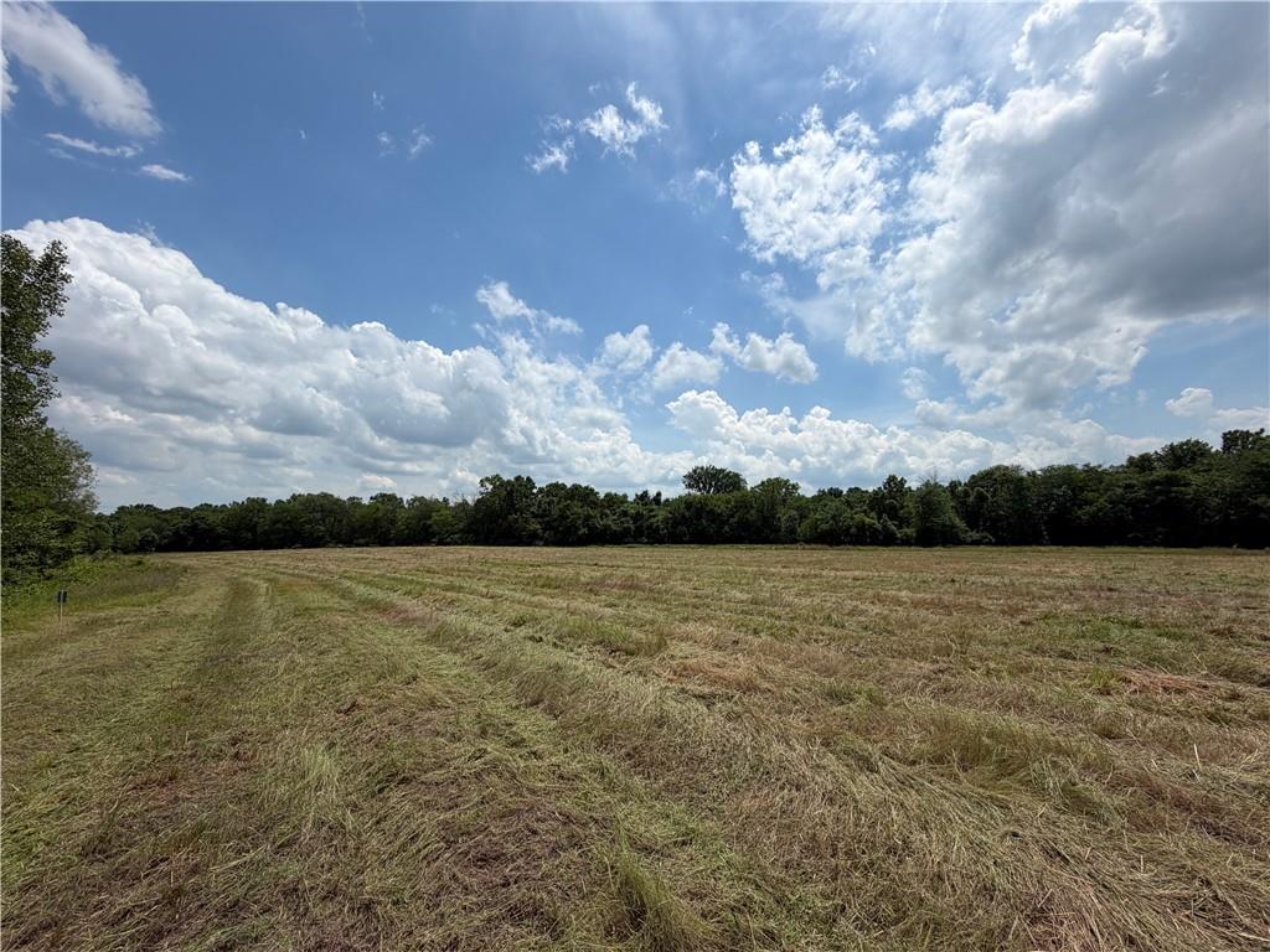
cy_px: 476
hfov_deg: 102.1
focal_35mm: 14
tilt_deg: +4.9
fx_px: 514
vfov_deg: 85.7
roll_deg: +1.2
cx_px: 635
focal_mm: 2.22
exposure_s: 1/2024
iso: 20
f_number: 2.2
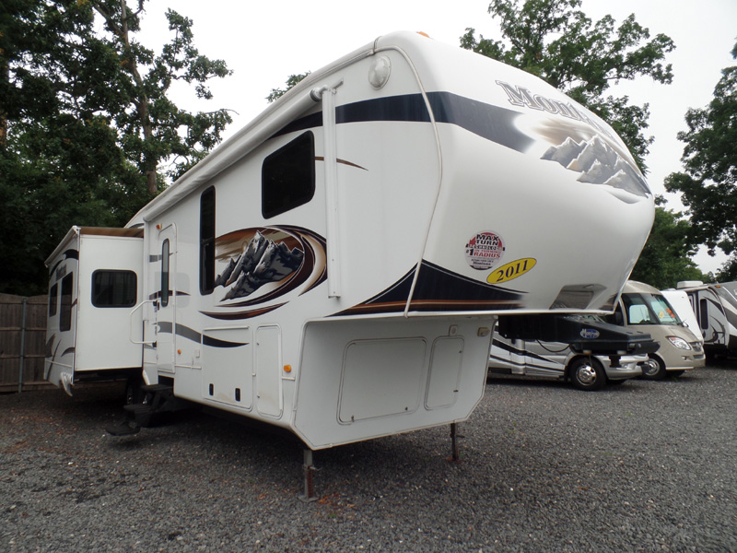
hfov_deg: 73.9
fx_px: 490
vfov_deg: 58.9
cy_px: 276
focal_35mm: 23
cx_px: 368
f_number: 5.6
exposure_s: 1/90
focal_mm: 4.1
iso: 80
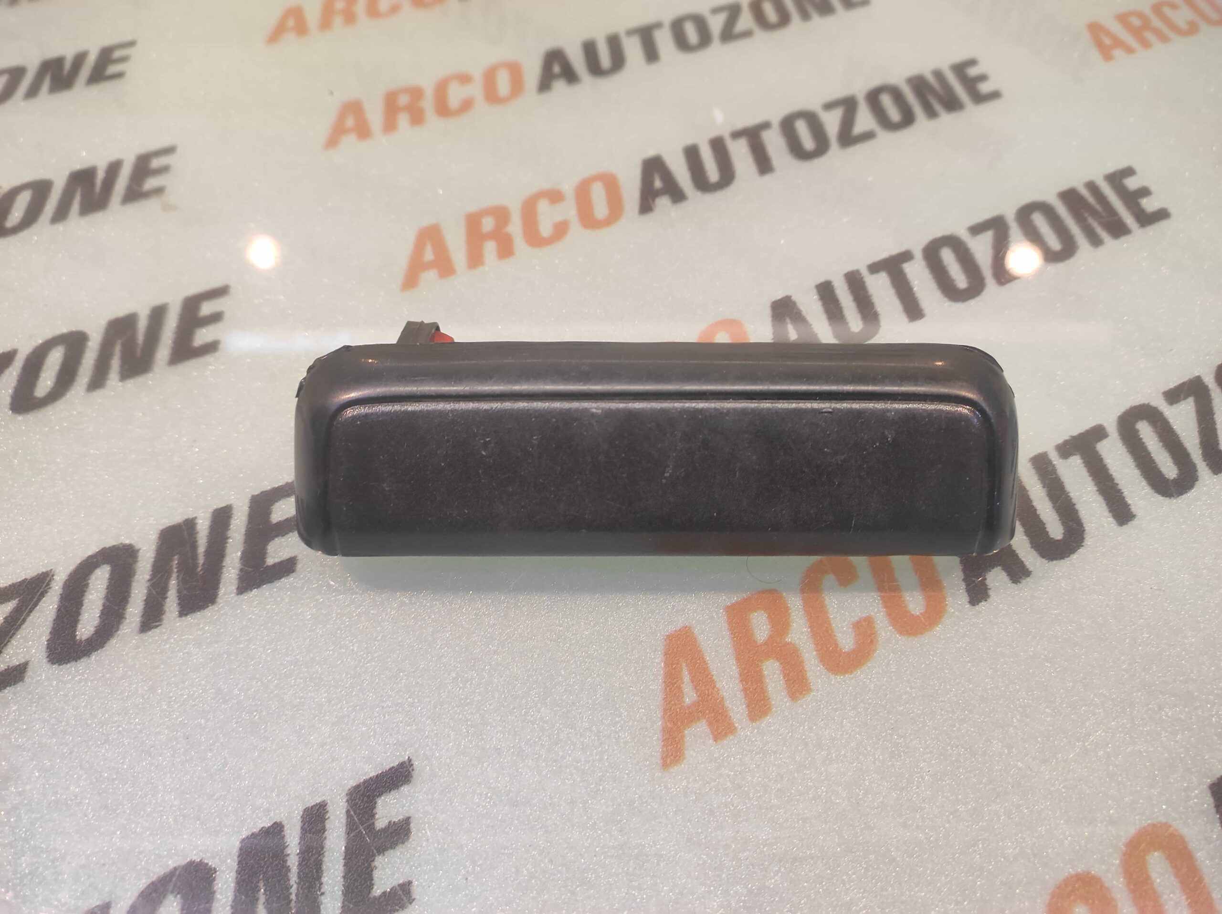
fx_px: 600
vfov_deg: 74.7
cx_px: 611
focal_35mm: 17
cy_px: 457
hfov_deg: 91.1
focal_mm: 4.74
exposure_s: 1/33
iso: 187
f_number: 1.79
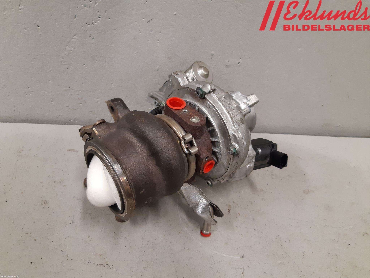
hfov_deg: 67.3
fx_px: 278
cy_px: 139
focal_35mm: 26
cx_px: 185
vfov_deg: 53.1
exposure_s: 1/50
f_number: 1.7
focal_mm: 3.93
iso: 160
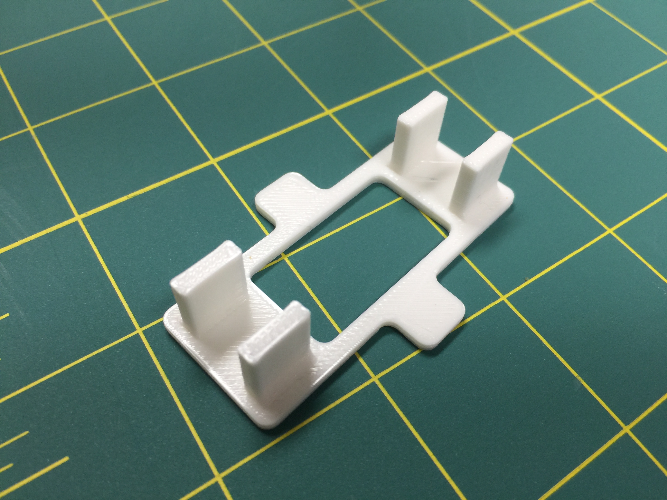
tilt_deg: -54.9
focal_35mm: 29
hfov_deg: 61.7
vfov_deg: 48.2
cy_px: 250
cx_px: 334
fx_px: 559
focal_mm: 4.15
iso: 32
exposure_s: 1/15
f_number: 2.2
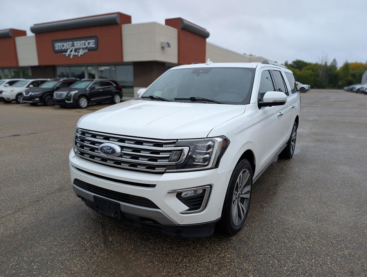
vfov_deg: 56.9
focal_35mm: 24
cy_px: 138
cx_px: 184
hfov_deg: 71.5
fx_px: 255
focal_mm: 6.9
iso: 22
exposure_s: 1/291
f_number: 1.68
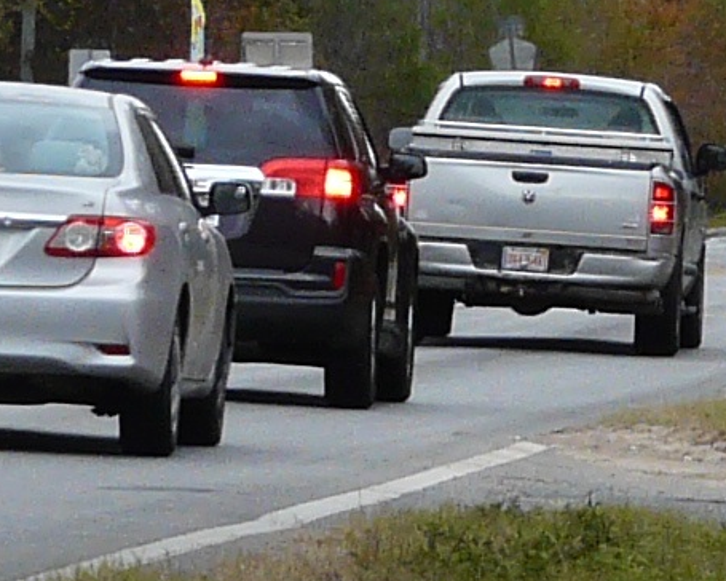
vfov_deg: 2.1
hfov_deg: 2.6
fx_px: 15965
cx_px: -61
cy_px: 22
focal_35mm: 743
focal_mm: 17.5
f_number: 4
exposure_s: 1/160
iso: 100
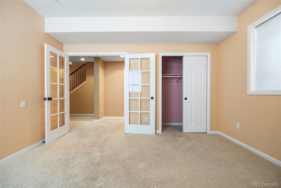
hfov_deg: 96.7
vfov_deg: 73.8
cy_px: 94
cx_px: 140
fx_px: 125
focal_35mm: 16
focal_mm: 16
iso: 200
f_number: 8
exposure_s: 1.6
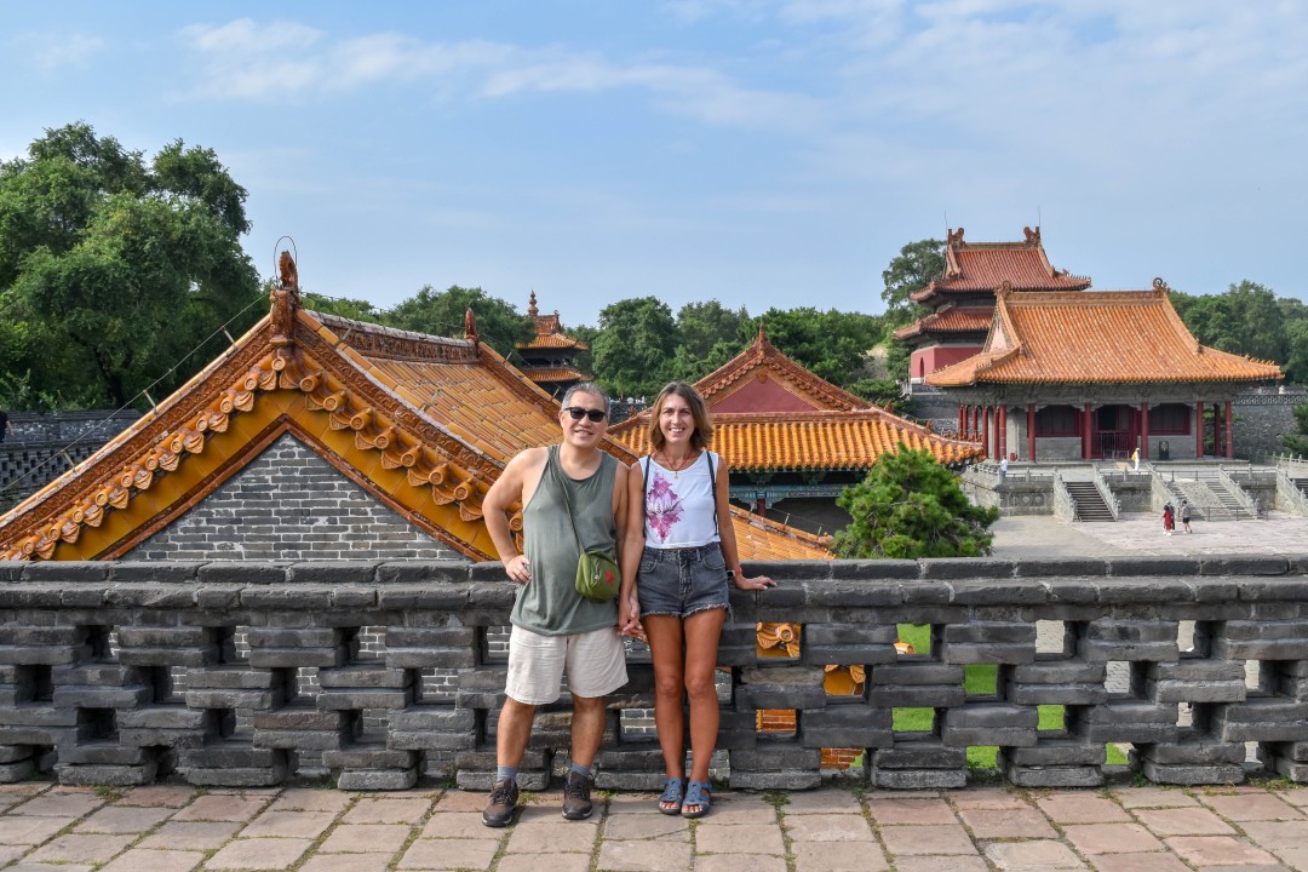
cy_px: 436
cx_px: 654
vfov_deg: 40.0
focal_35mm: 33
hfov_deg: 57.2
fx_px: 1199
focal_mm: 22
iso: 400
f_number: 5.6
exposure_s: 1/1500
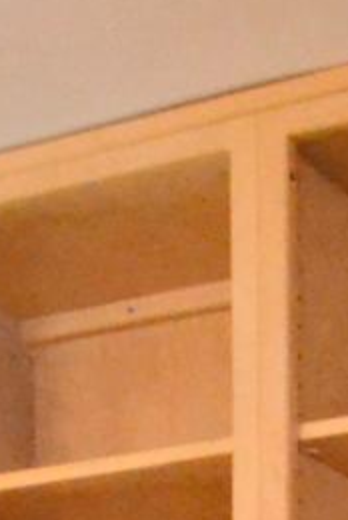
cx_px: 746
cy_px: 1191
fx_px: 1706
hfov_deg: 10.5
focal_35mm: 118
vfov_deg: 13.4
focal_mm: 10
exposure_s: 1/60
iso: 3200
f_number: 3.5
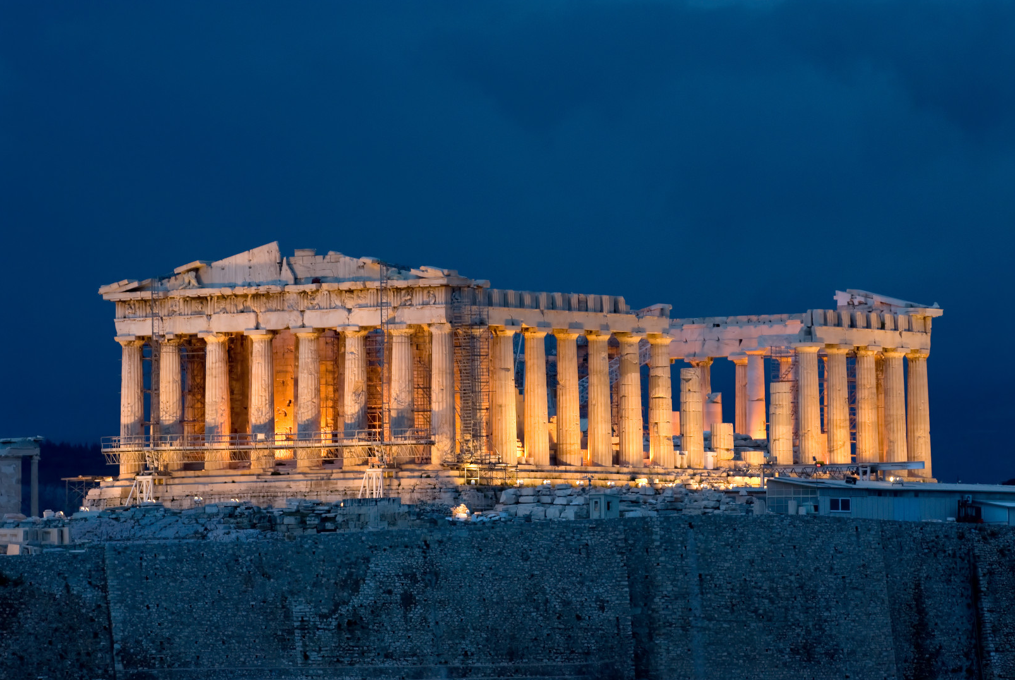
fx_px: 7439
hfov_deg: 7.8
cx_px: 508
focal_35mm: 264
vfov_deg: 5.2
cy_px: 341
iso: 100
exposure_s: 1/1.43
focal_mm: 175
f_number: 8
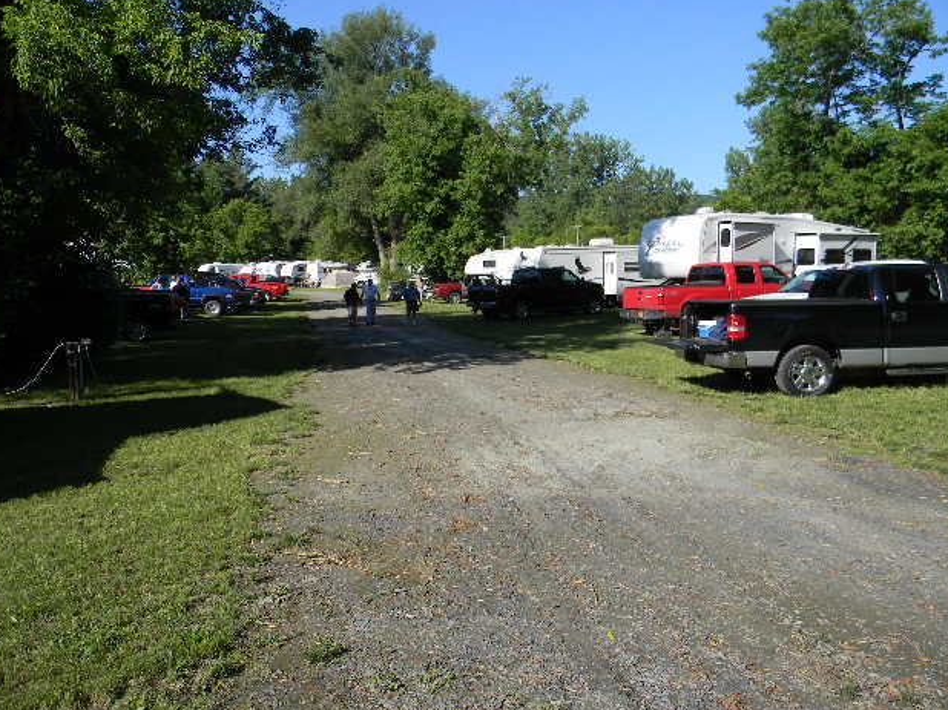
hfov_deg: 61.7
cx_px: 471
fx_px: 794
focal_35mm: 29
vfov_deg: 48.2
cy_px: 350
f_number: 3.5
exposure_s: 1/740
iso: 80
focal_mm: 5
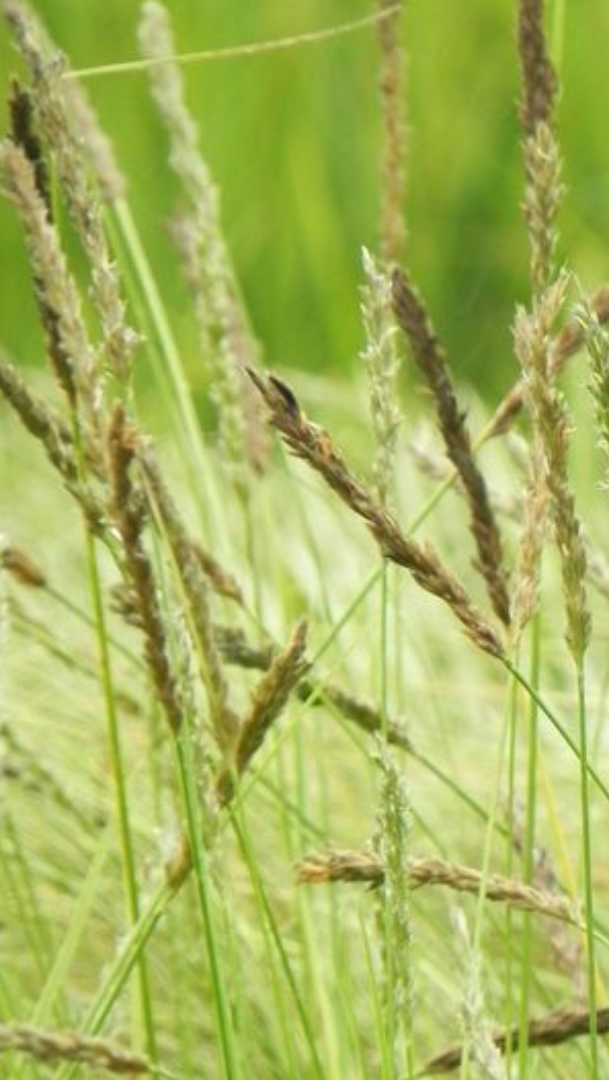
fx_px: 22790
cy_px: 525
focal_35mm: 795
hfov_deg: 1.5
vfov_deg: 2.7
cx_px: 586
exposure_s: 1/60
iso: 160
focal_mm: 85.6
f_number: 5
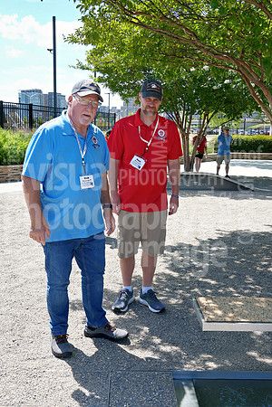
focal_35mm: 36
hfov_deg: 36.9
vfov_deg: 53.1
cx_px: 136
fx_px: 408
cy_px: 204
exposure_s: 1/125
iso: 200
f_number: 9
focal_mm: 24
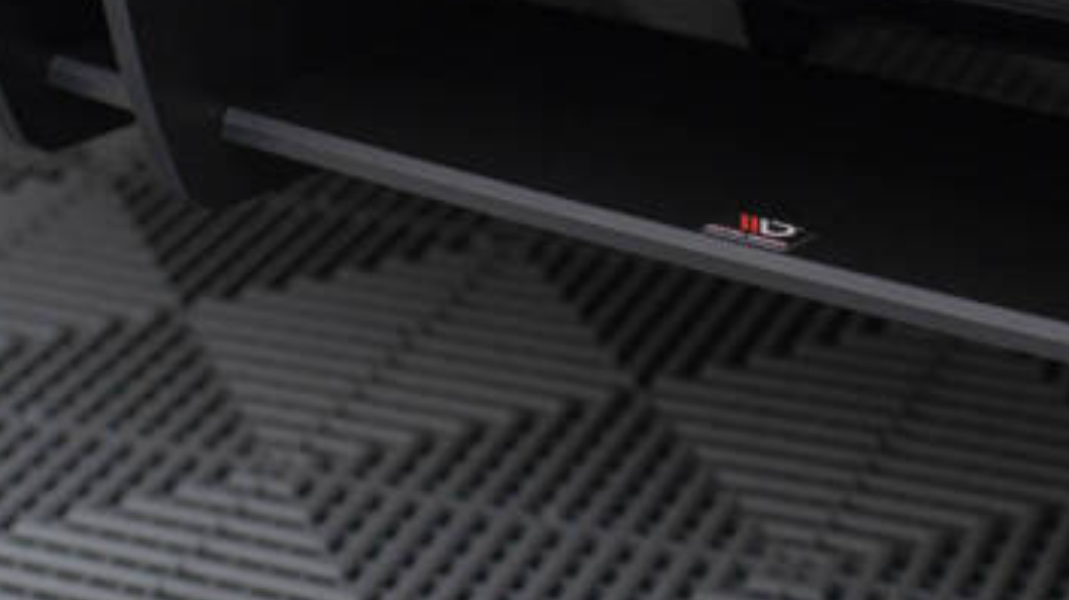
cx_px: 772
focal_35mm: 104
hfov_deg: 20.4
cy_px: 95
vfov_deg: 11.6
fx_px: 2946
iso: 500
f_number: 2.5
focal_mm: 35
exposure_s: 1/160
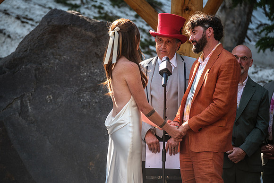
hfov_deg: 9.8
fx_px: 1599
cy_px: 92
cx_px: 137
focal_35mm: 210
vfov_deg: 6.5
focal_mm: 140
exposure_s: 1/200
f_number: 4
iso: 400
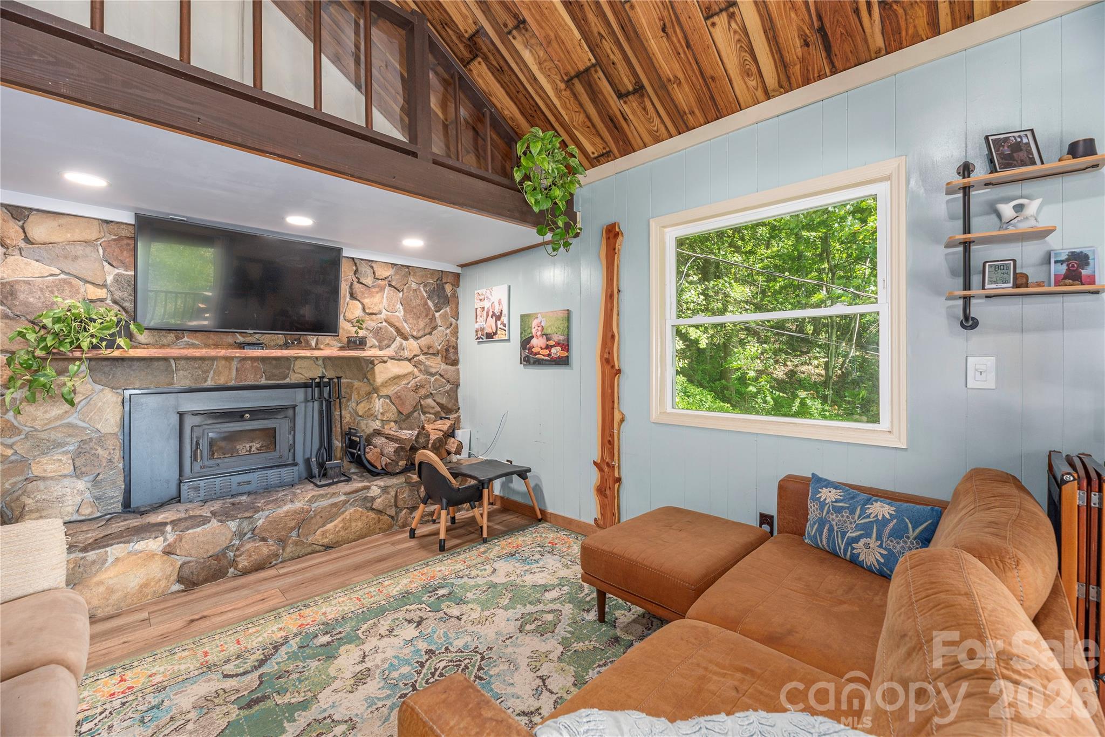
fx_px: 430
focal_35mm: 14
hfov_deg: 104.2
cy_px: 368
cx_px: 552
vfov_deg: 81.2
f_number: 8
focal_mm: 14
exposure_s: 1/40
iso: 320
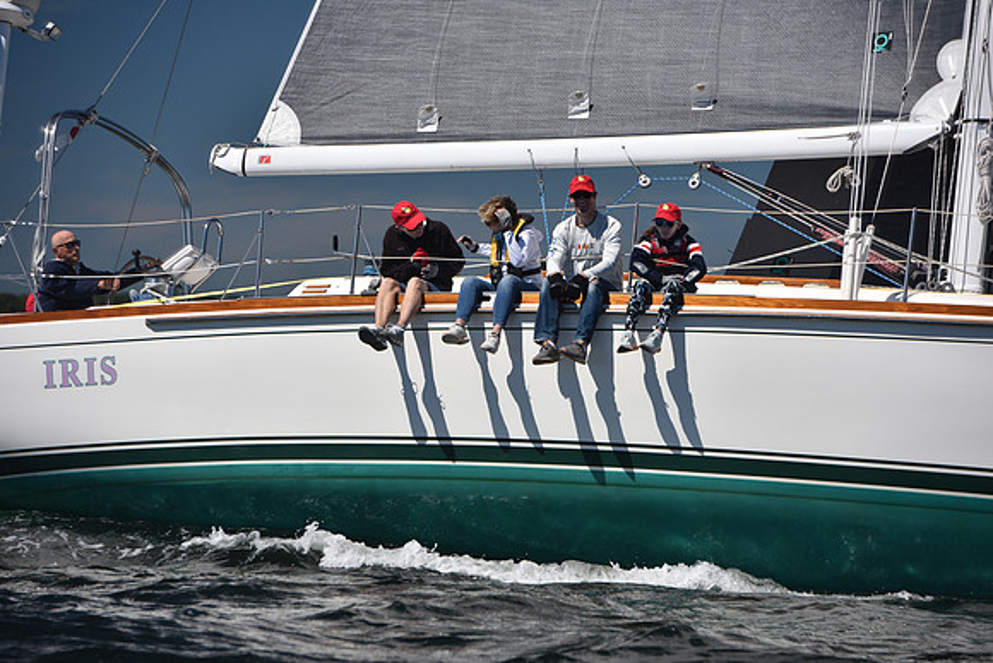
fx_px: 5380
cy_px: 332
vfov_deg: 7.0
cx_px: 496
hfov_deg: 10.5
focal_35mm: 195
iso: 200
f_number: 5.6
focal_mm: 195
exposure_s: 1/1000
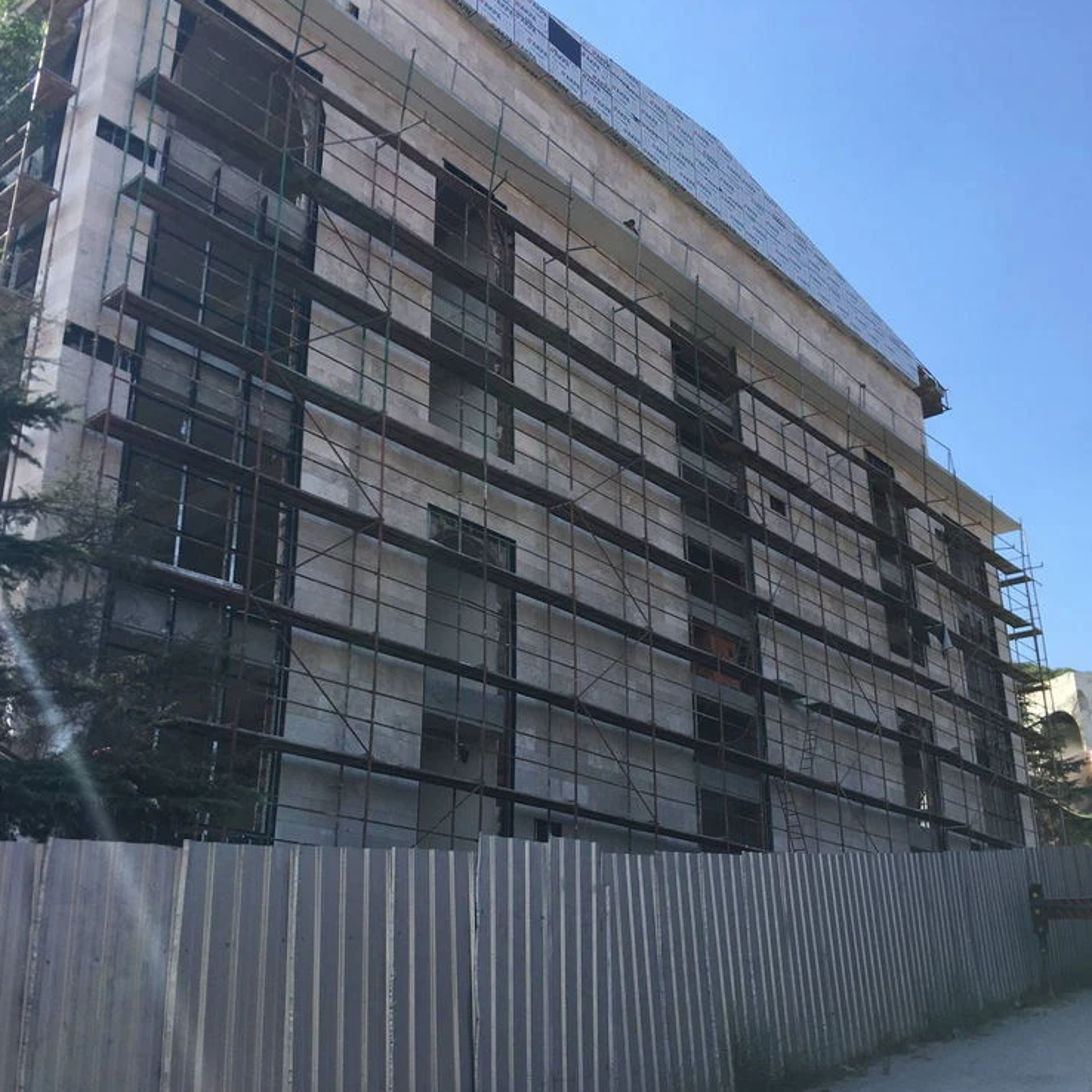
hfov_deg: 47.2
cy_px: 552
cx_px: 539
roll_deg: -0.7
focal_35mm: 35
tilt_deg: +21.4
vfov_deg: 47.2
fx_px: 1249
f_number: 2.2
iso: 25
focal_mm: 4.15
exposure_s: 1/1068
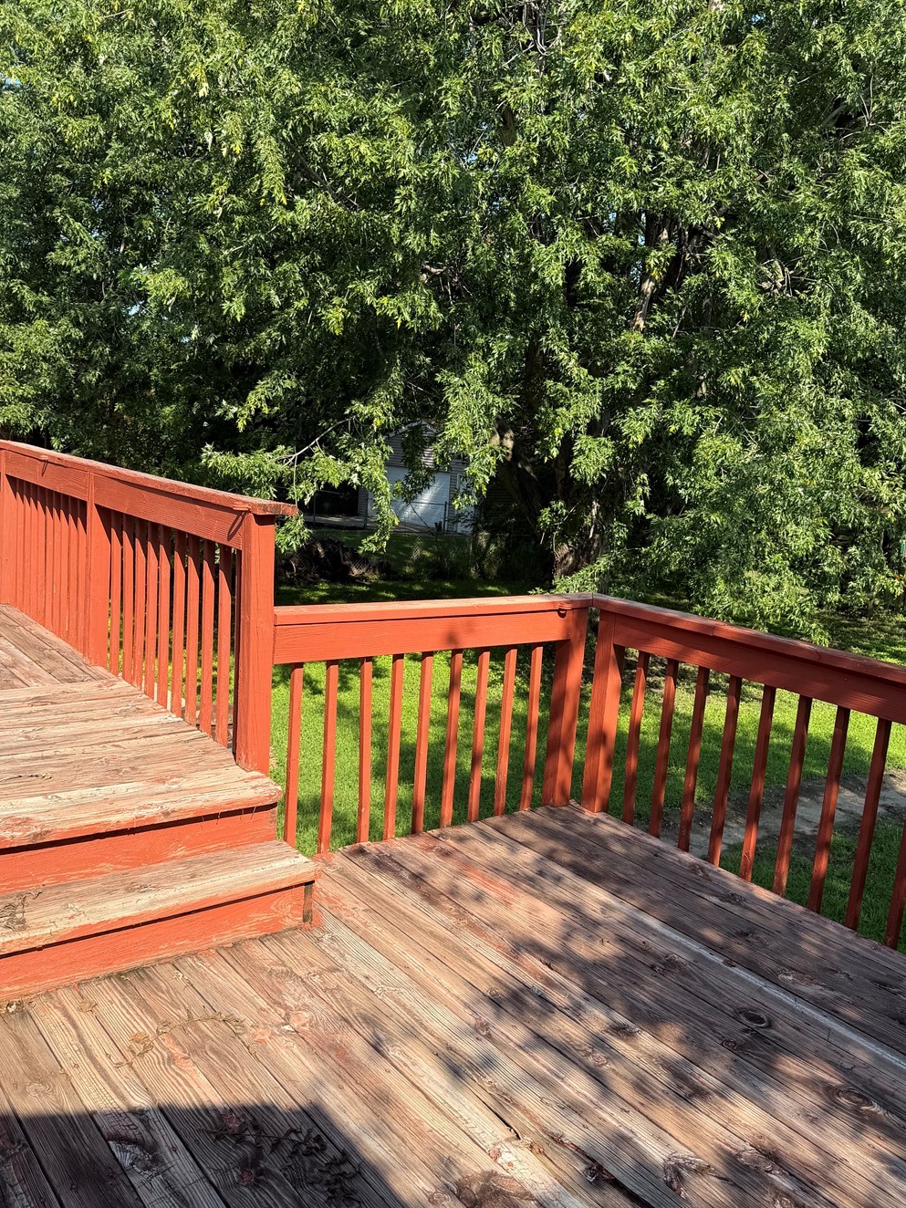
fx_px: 1012
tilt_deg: -11.5
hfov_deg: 48.2
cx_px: 420
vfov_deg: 61.7
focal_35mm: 29
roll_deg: -3.9
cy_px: 608
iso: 80
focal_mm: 6.76
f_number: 1.78
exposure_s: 1/1855
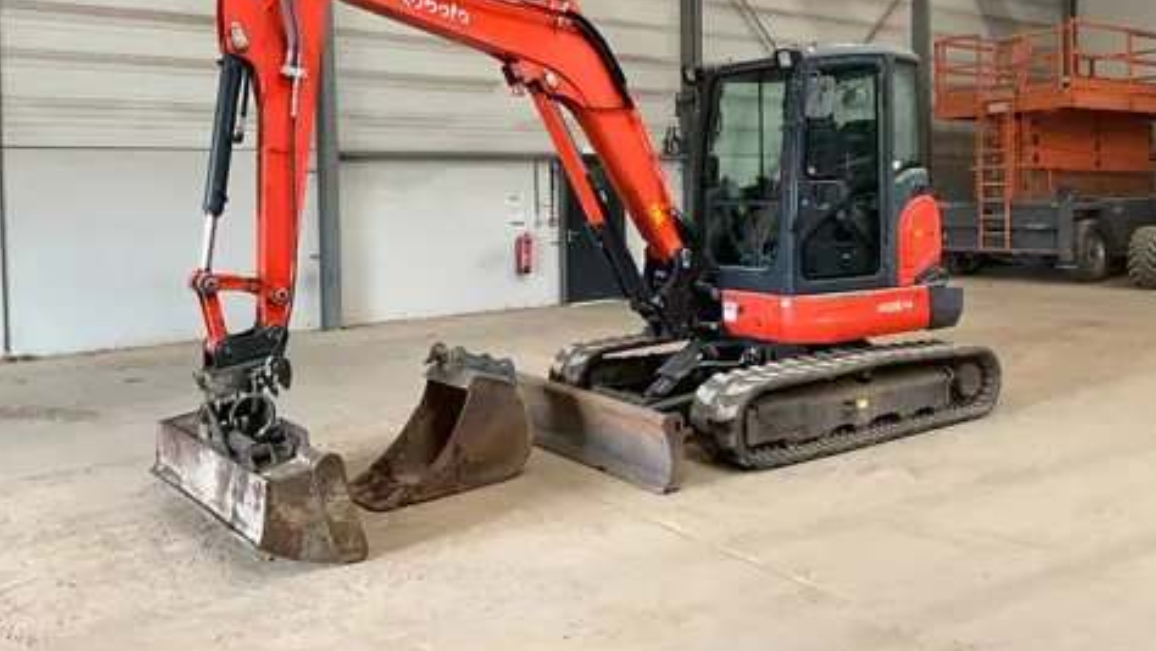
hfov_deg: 61.0
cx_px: 583
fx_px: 981
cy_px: 219
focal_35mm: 32
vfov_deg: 36.4
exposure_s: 1/60
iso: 80
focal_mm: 3
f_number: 1.8
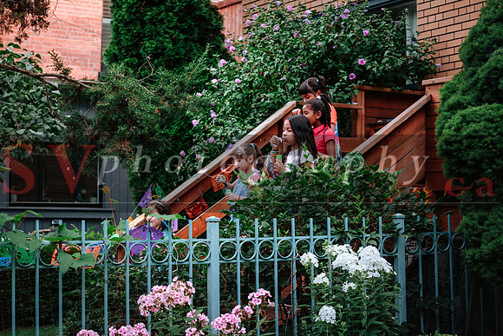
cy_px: 168
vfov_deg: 17.5
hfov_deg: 26.0
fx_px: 1090
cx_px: 252
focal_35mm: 78
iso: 400
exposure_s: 1/200
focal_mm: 52
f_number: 2.8
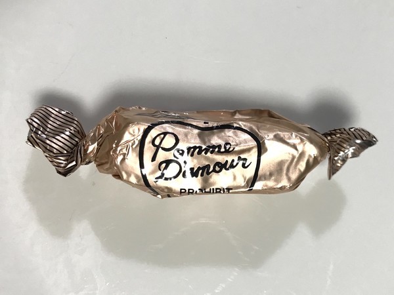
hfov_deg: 63.4
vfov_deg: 49.7
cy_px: 148
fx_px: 319
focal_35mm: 28
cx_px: 197
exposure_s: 1/33
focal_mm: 3.99
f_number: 1.8
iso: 25
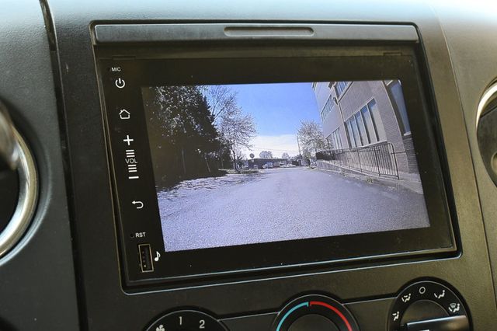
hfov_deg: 28.1
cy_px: 166
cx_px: 248
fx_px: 993
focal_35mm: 72
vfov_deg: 18.9
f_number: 5.3
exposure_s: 1/125
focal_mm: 48
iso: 1800
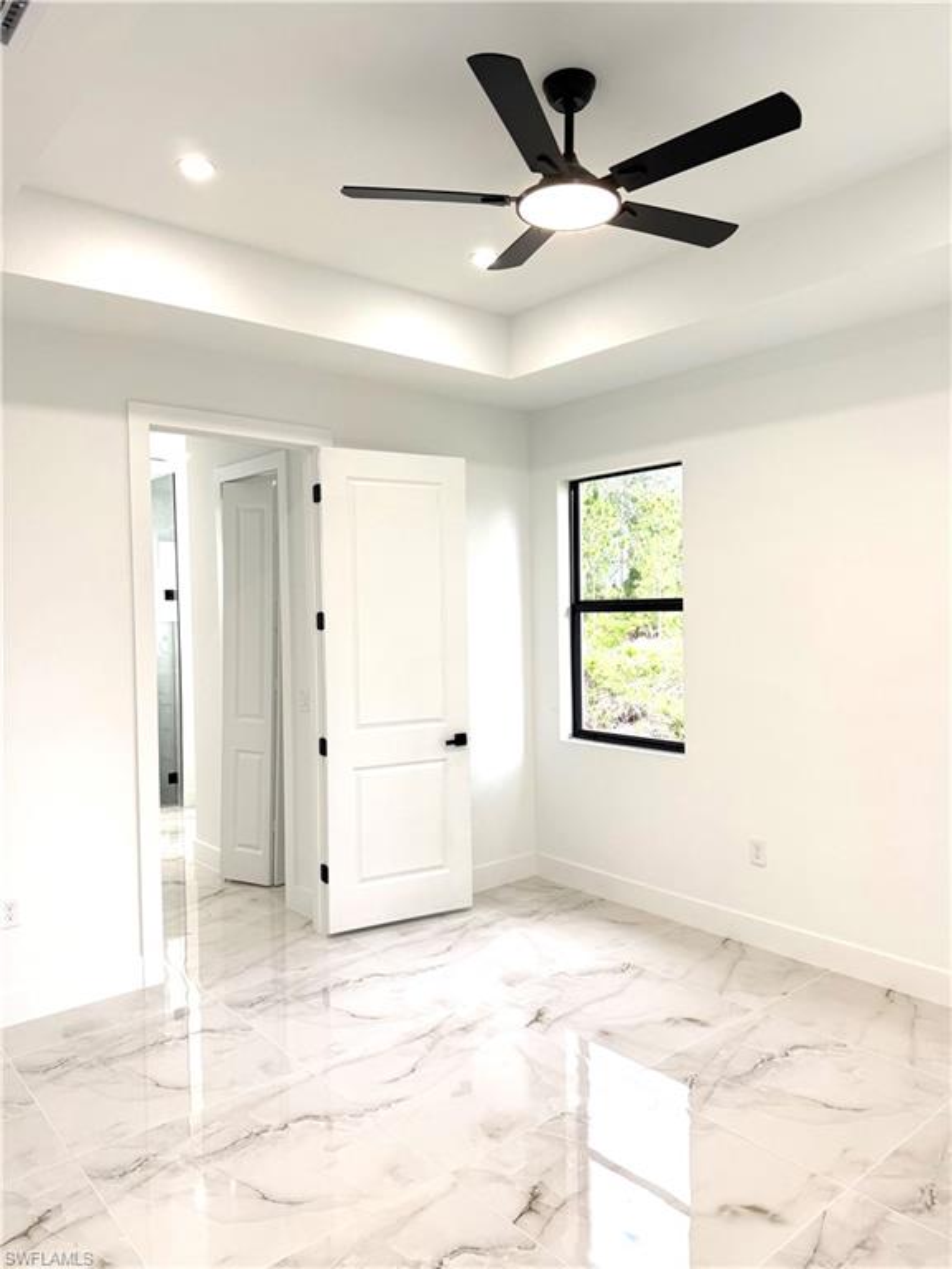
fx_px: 880
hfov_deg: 56.8
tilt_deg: -2.0
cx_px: 476
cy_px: 634
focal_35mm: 24
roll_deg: +0.7
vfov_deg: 71.6
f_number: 1.78
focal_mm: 6.76
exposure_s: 1/273
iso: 100
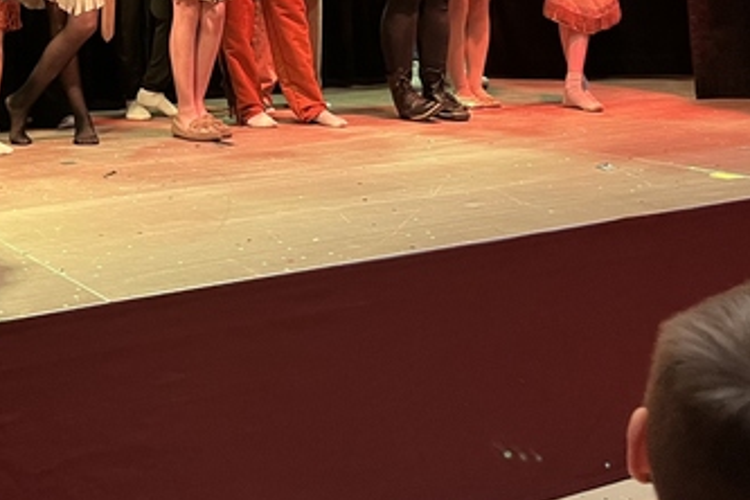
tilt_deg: +0.0
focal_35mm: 61
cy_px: -57
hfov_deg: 32.1
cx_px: 162
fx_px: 1271
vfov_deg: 21.1
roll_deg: +2.9
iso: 400
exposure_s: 1/58
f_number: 1.6
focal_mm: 5.1
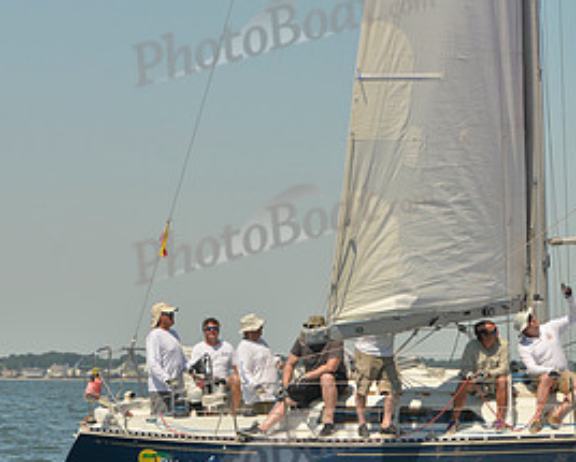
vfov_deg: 7.6
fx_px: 3464
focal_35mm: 203
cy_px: 311
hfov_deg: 9.5
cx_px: 548
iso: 200
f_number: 6.3
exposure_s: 1/800
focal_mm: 100
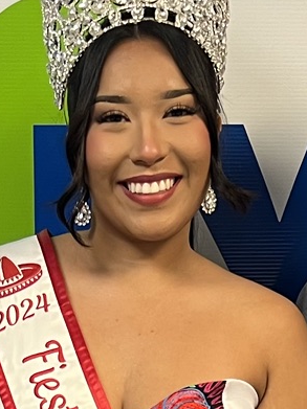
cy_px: 727
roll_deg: +1.4
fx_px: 1574
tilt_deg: -13.2
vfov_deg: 13.4
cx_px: 88
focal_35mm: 133
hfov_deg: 11.1
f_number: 1.5
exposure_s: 1/60
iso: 100
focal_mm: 5.7
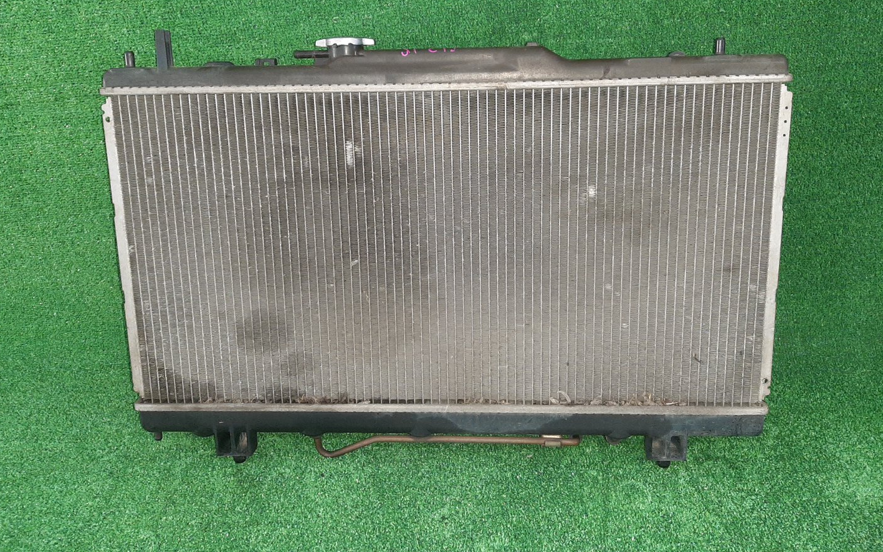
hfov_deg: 66.5
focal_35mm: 28
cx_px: 442
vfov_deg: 44.4
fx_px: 674
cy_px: 231
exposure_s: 1/25
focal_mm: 3.93
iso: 288
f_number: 1.7
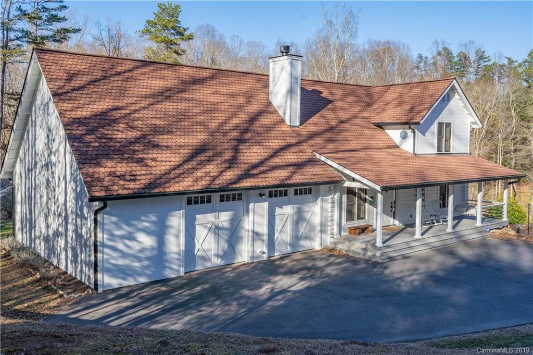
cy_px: 178
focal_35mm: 33
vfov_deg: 39.9
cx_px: 266
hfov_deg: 57.3
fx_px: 488
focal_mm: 33
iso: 100
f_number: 11
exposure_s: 1/320
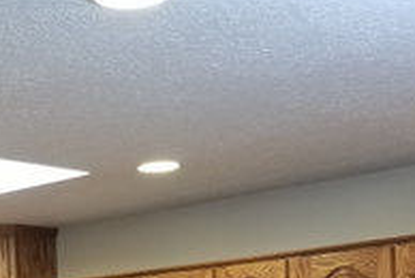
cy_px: 453
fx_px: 1028
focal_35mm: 89
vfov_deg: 14.1
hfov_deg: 22.1
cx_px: 17
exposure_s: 1/30
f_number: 1.7
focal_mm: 4.25
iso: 100
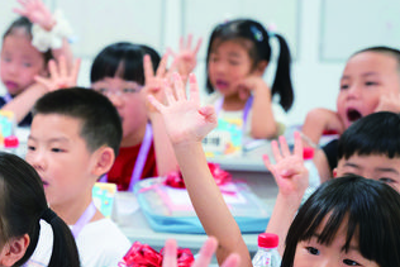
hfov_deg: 12.7
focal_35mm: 158
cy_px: 232
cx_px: -52
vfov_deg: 8.7
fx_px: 1755
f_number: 2.8
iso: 1250
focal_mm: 49.9
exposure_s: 1/125
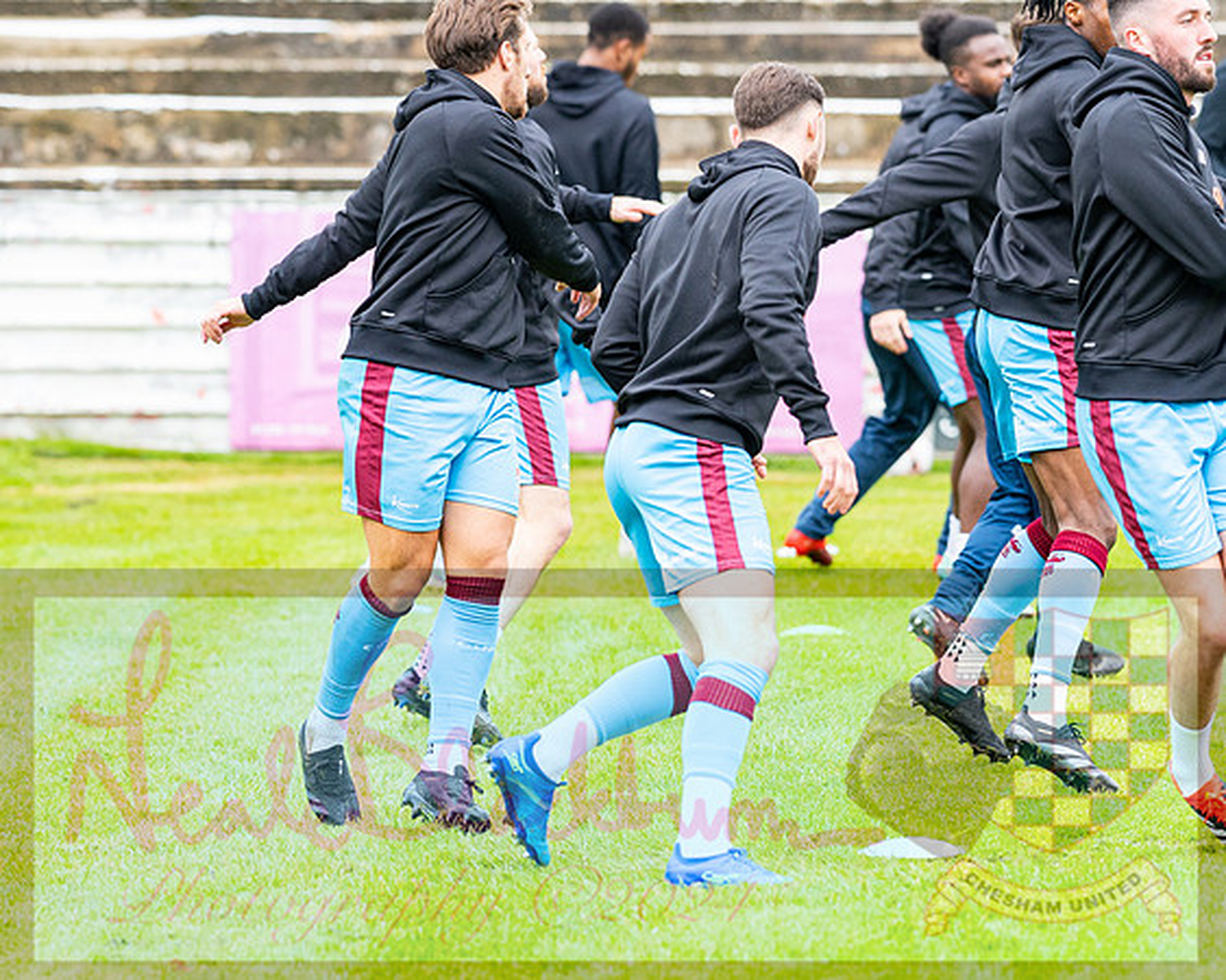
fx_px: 9031
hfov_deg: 7.8
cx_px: 705
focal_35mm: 249
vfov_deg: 6.2
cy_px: 464
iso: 800
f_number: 2.5
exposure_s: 1/2000
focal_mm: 135
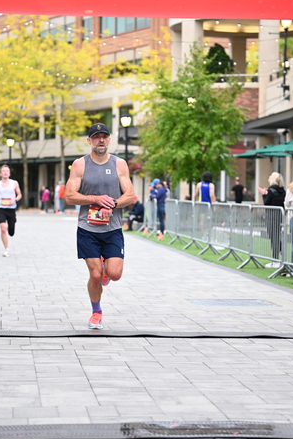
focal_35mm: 99
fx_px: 1208
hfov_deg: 13.8
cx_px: 138
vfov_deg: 20.6
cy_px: 212
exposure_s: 1/1250
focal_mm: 79
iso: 1600
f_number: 2.8
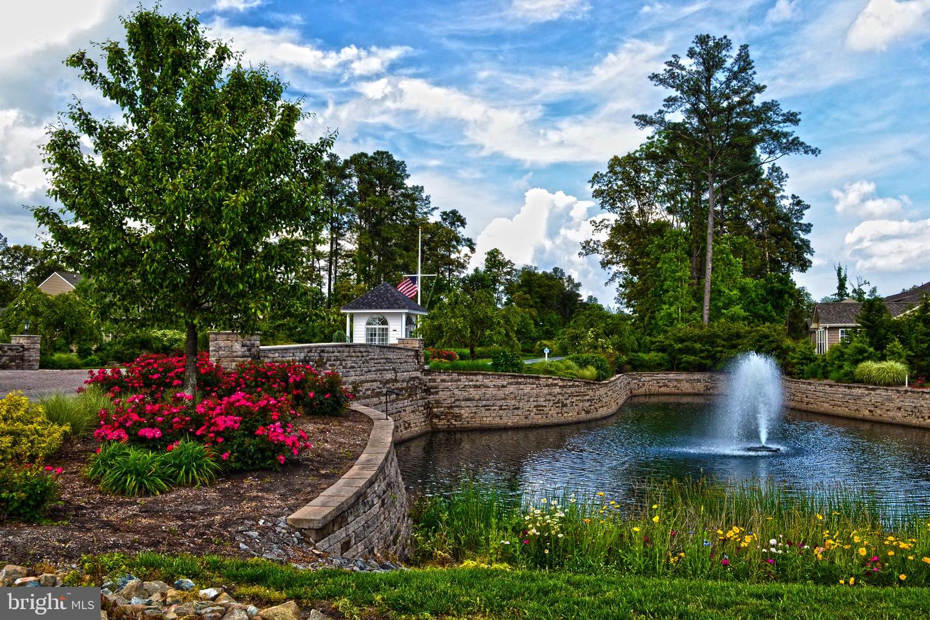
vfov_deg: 40.0
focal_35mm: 33
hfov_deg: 57.2
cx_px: 465
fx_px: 852
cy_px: 310
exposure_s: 1/200
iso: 400
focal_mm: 22
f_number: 10
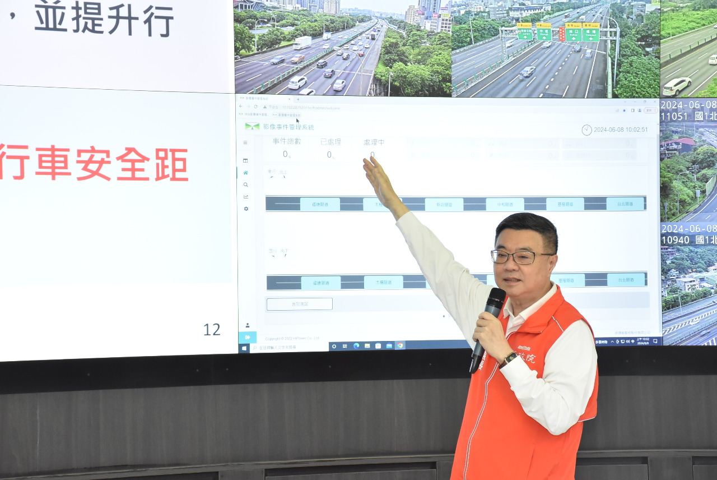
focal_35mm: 99
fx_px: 1973
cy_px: 240
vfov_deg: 13.9
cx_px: 358
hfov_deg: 20.6
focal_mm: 66
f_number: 7.1
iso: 2500
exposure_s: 1/60
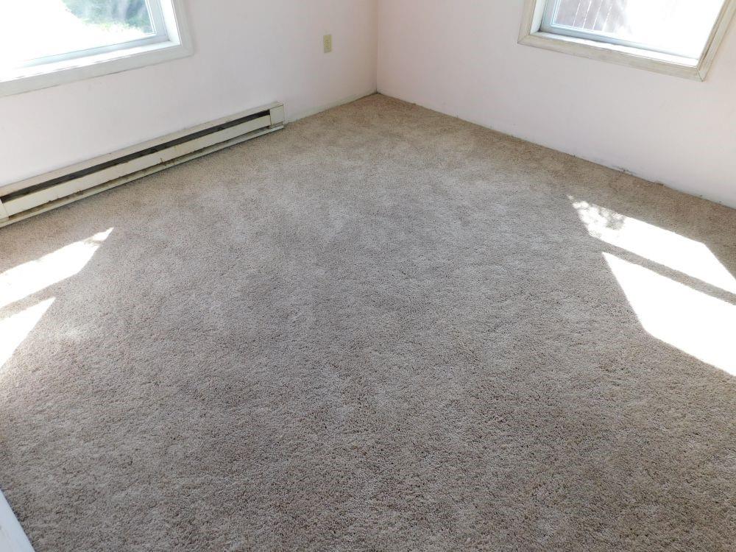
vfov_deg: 58.9
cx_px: 368
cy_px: 276
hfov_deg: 73.9
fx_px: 489
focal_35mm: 23
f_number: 3
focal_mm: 4
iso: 125
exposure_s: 1/60
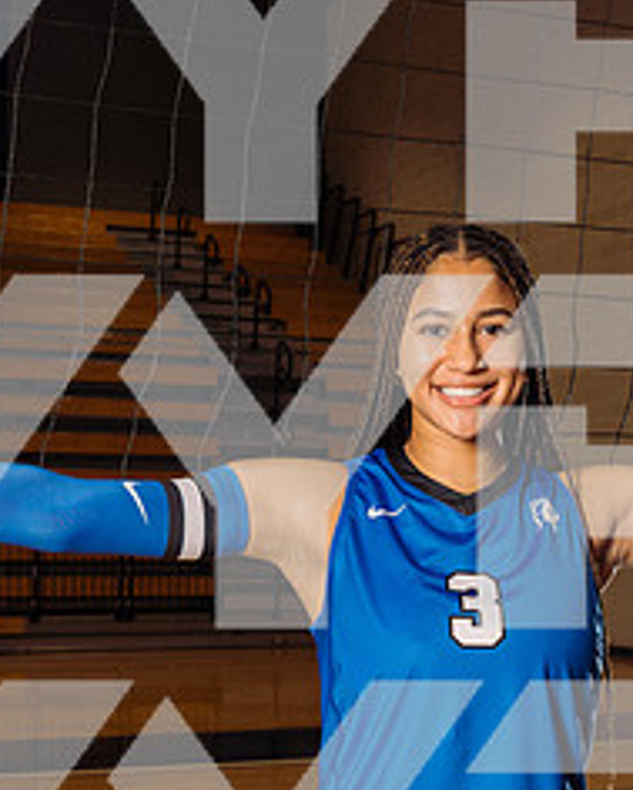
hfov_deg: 20.1
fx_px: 1779
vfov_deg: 25.0
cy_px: 454
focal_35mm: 76
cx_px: 412
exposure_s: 1/200
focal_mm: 33
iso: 200
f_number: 6.3
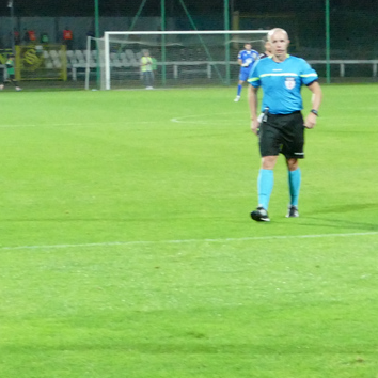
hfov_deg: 8.3
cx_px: 569
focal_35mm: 207
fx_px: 2557
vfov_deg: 8.5
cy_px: 180
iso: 3200
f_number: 3.7
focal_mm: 27.23
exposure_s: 1/400
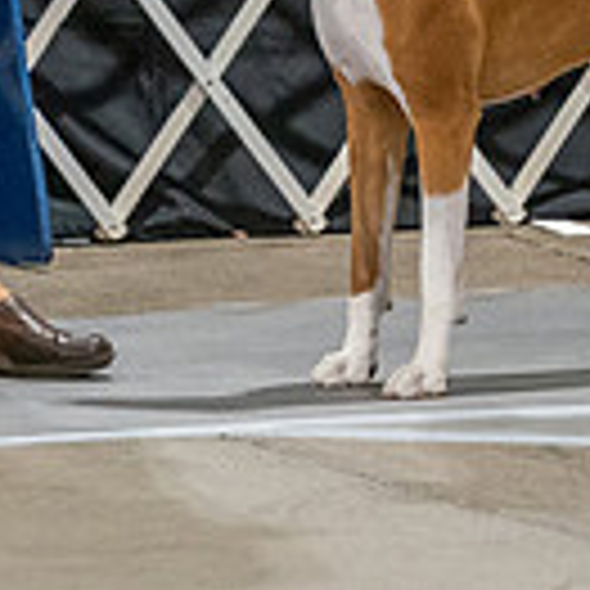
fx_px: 14540
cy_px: -277
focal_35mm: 754
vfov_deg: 2.3
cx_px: 401
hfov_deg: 2.3
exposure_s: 1/250
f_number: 3.5
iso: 6400
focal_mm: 200
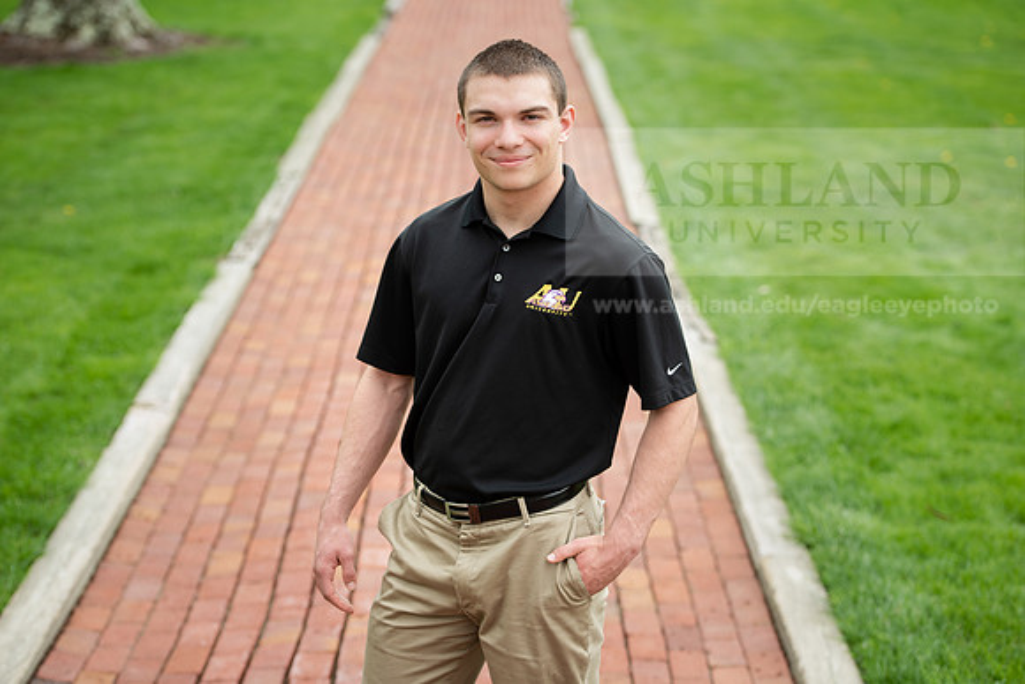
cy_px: 342
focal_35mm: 90
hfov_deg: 22.6
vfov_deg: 15.2
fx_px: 2563
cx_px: 512
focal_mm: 90
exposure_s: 1/200
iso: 64
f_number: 4
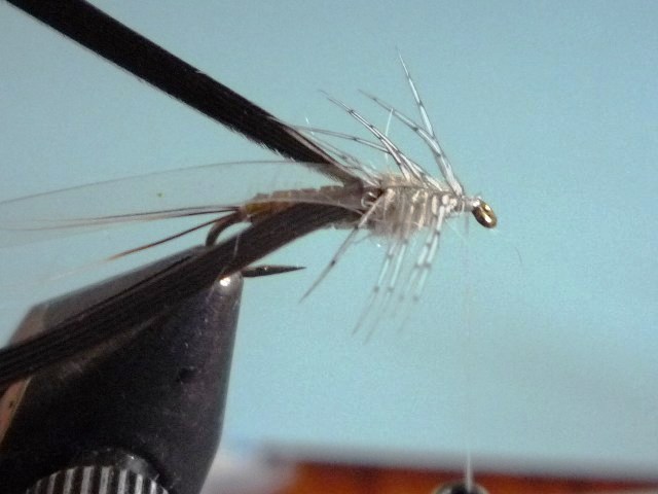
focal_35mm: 30
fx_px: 570
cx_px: 329
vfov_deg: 46.8
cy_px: 247
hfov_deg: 60.0
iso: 400
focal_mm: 5.2
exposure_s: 1/25
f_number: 3.3
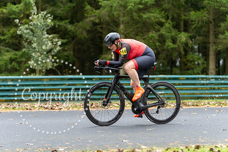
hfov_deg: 17.9
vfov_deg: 12.0
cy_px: 76
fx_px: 722
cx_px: 114
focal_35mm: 114
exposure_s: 1/1250
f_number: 2.8
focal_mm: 114
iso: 1600
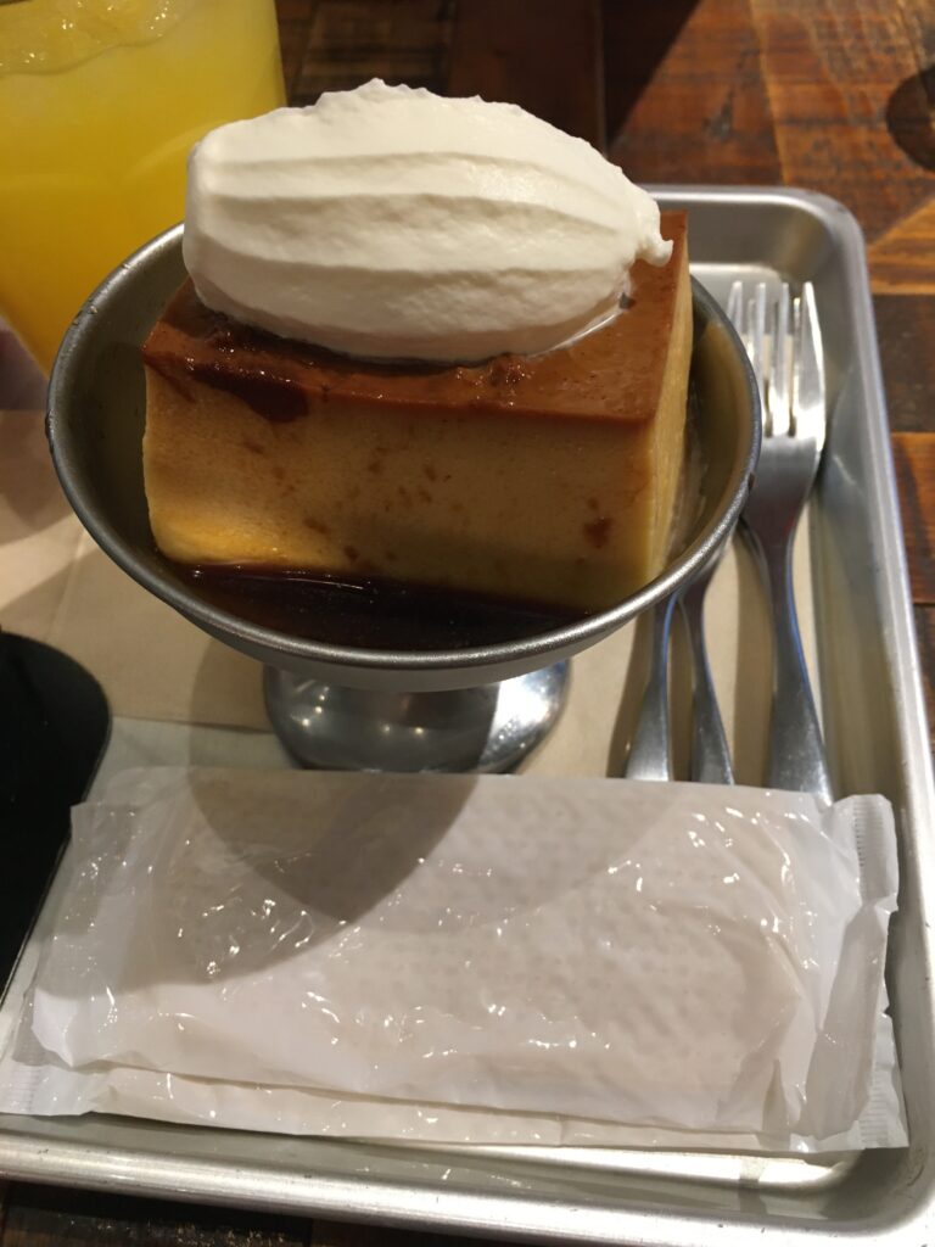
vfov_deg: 61.7
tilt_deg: -55.3
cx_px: 468
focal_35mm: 29
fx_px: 1044
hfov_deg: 48.2
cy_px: 624
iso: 125
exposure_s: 1/30
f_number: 2.2
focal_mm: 4.15
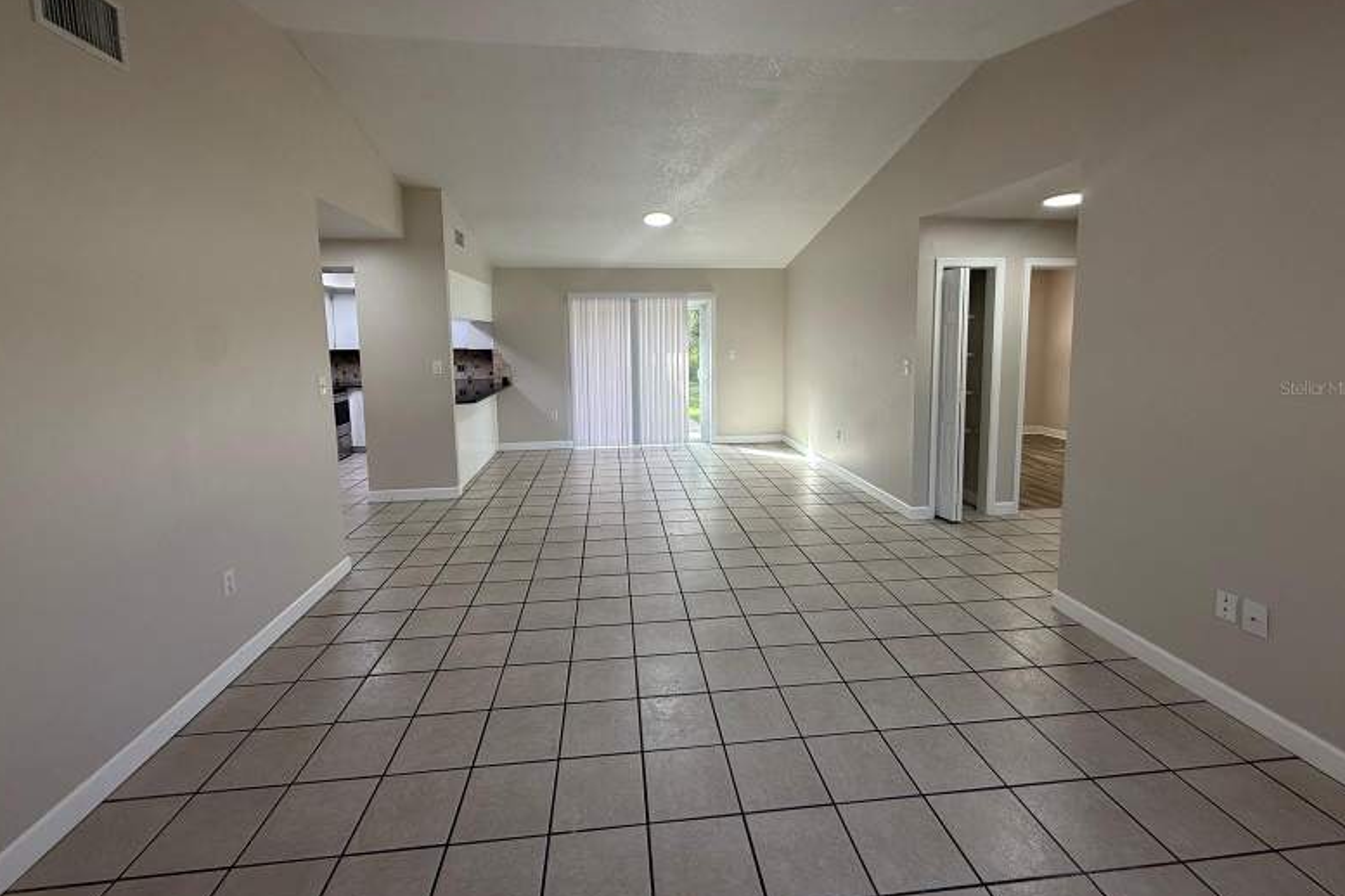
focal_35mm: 15
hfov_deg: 100.4
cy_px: 387
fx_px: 560
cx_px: 670
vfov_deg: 76.9
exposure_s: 1/120
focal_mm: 2.22
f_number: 2.2
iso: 100
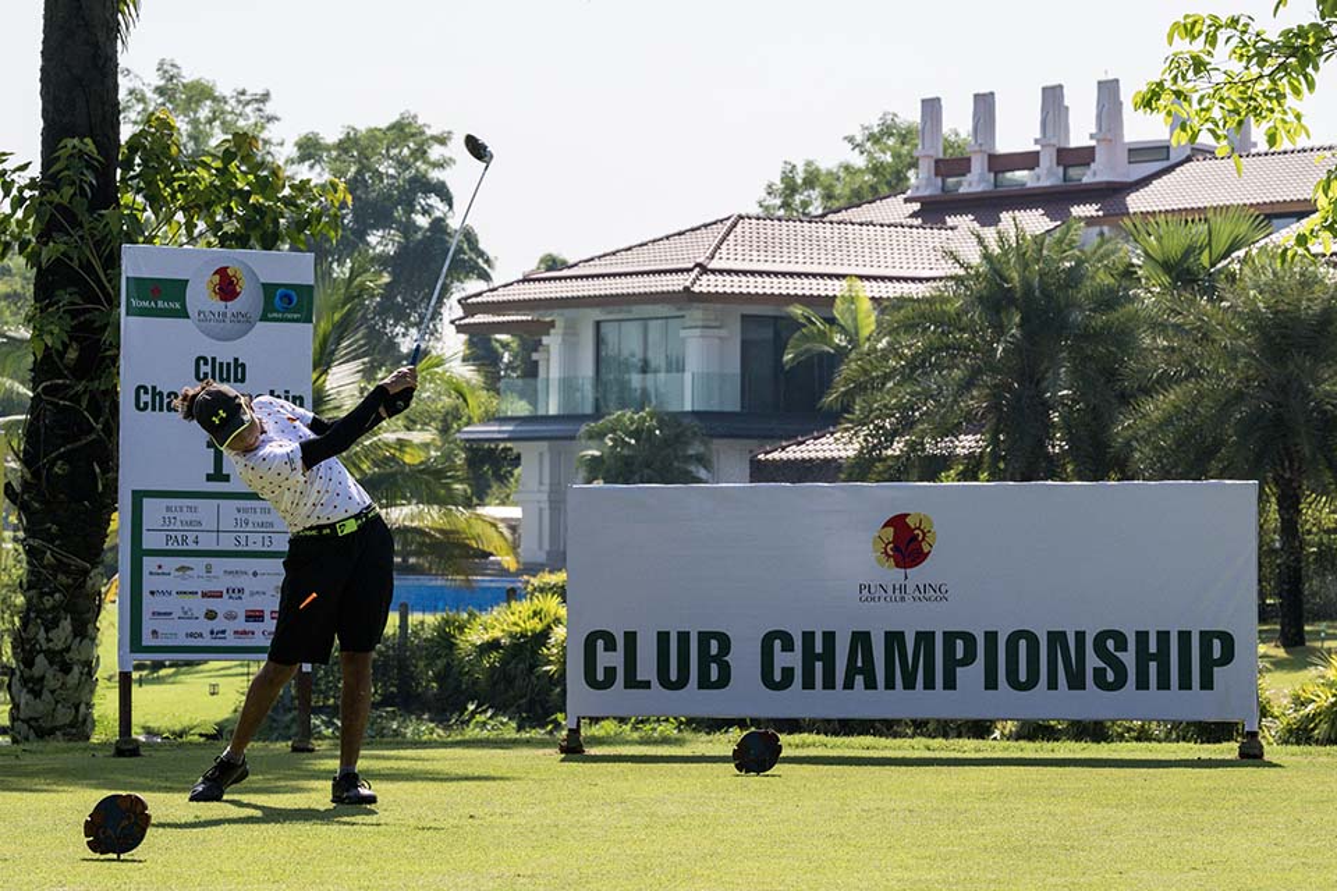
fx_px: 3045
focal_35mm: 82
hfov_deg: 24.8
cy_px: 446
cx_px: 668
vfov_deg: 16.7
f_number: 6.3
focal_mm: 82
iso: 400
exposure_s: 1/2000
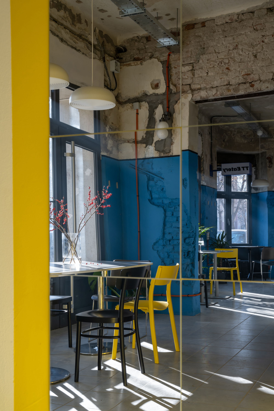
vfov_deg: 44.5
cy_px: 206
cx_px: 137
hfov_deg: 30.5
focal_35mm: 44
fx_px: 502
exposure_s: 1/30
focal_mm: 44
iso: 200
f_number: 10
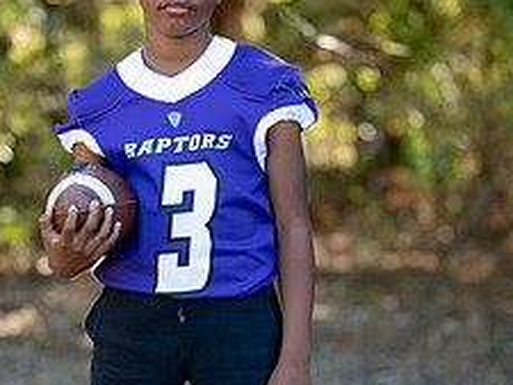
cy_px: 240
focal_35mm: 146
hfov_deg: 13.5
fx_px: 2165
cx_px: 228
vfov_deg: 10.2
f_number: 1.2
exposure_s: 1/1600
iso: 100
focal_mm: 50
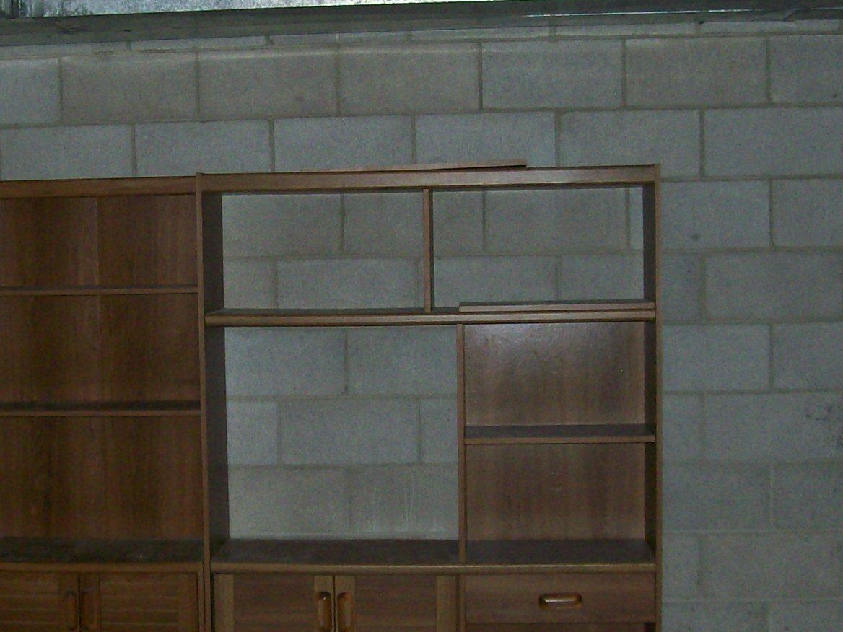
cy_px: 375
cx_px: 243
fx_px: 1729
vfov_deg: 20.7
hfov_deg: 27.1
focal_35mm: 71
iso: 140
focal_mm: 6
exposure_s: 1/64
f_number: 2.7
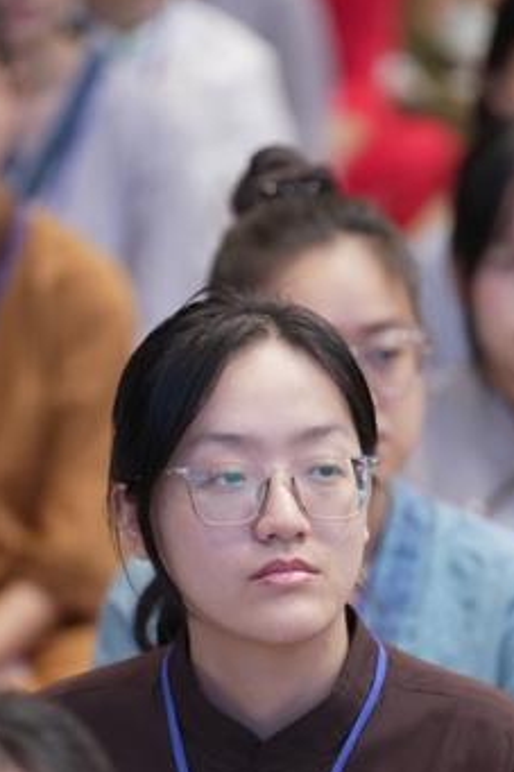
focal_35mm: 286
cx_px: 332
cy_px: 616
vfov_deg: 7.2
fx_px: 6131
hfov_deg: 4.8
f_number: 2.8
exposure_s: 1/200
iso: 5000
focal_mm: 150
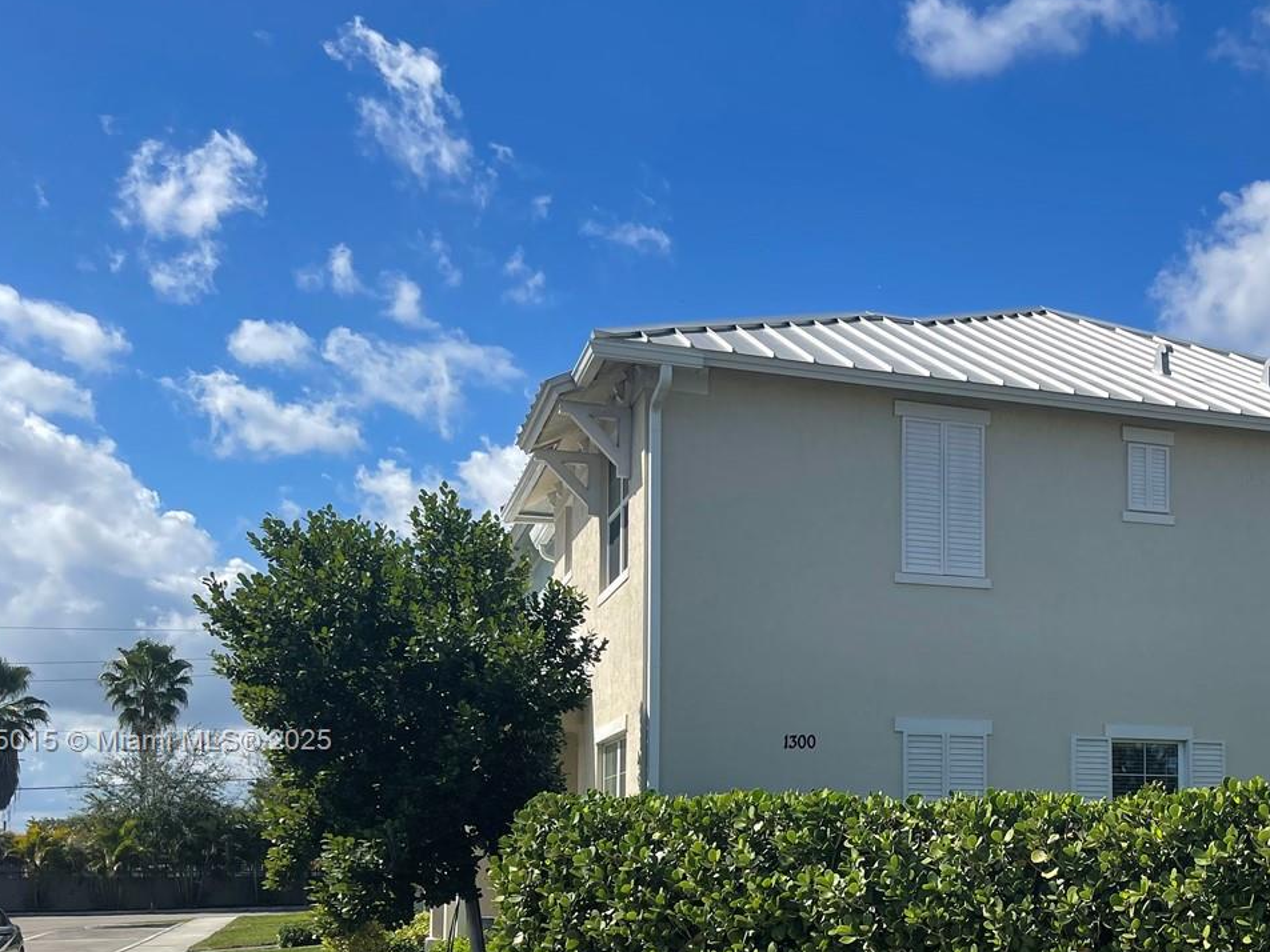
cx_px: 973
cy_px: 743
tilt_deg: +4.9
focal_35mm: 42
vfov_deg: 33.5
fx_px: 1541
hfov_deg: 43.2
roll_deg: +1.2
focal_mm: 5.1
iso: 32
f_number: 1.6
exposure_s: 1/4202
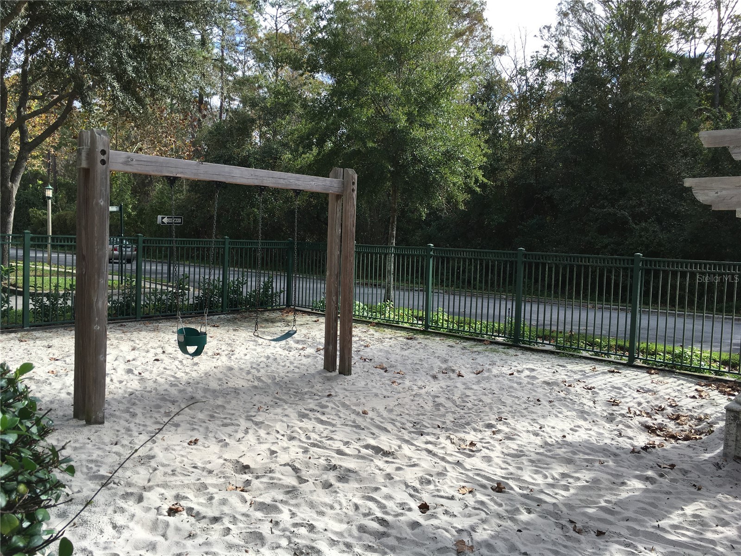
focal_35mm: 29
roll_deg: -2.2
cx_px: 370
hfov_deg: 61.7
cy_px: 278
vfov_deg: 48.2
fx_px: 621
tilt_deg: -4.6
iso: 25
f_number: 2.2
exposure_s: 1/569
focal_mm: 4.15
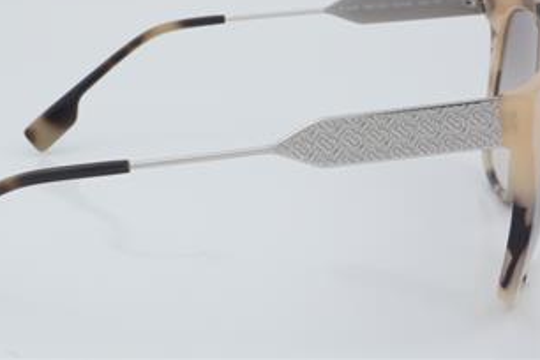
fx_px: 1470
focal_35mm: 98
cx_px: 235
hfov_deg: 20.8
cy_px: 127
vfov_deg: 13.9
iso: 100
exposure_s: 1/4
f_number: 32
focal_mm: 50
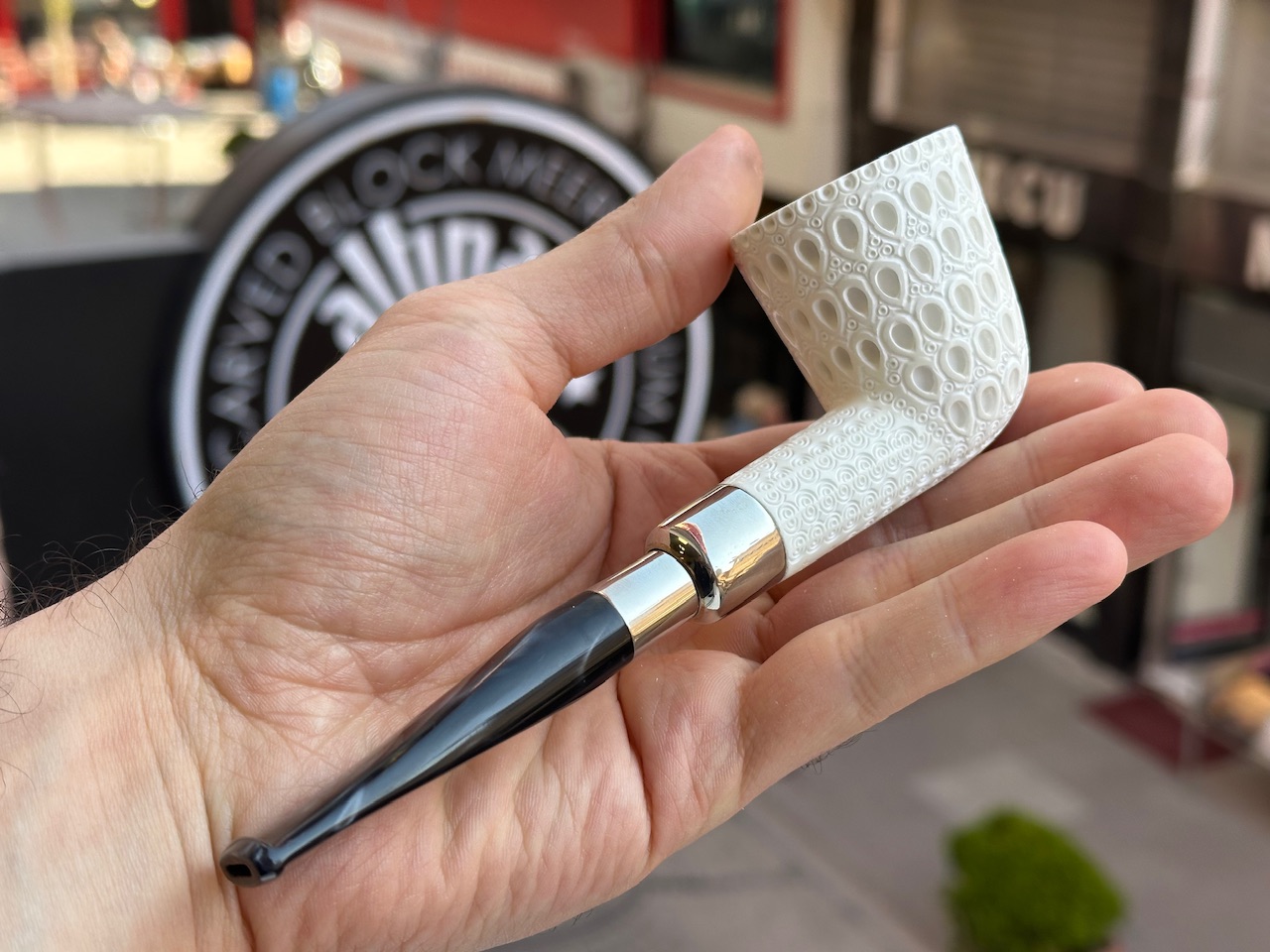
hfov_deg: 39.7
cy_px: 476
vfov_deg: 30.3
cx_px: 635
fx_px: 1761
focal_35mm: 48
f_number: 1.78
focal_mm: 6.86
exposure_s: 1/435
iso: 64
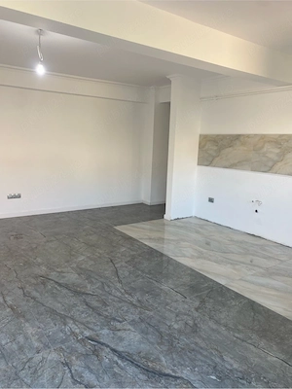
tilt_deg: -10.3
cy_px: 194
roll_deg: -1.9
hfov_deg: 53.1
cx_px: 146
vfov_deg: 67.3
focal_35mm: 26
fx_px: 292
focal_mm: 4.25
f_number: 1.8
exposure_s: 1/121
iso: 64
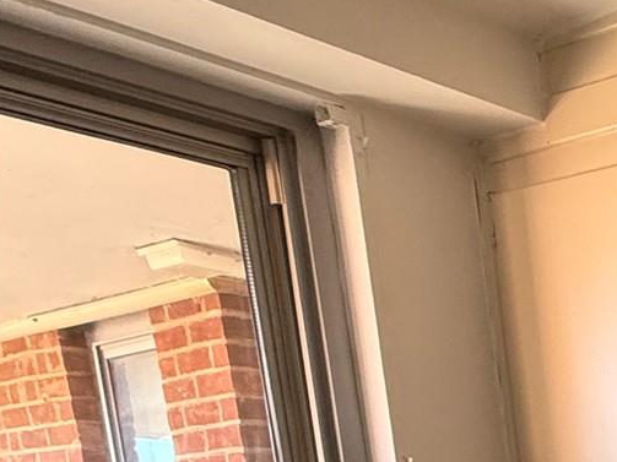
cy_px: 679
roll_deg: +1.7
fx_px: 1016
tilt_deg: -7.4
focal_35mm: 57
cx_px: 1249
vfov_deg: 21.7
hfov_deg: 19.0
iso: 320
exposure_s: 1/84
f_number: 2.2
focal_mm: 2.22
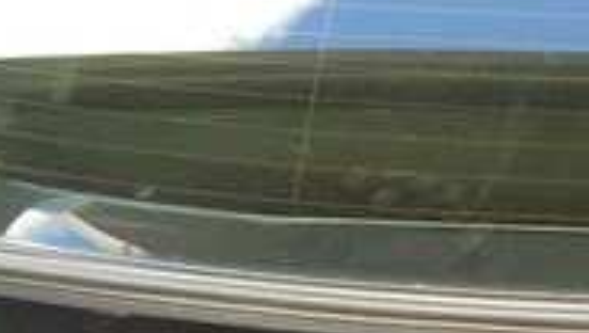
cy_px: 640
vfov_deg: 12.7
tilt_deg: -42.3
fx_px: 1329
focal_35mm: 85
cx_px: 576
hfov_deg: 24.0
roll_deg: +0.1
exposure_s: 1/100
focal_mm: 4.15
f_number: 2.2
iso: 64
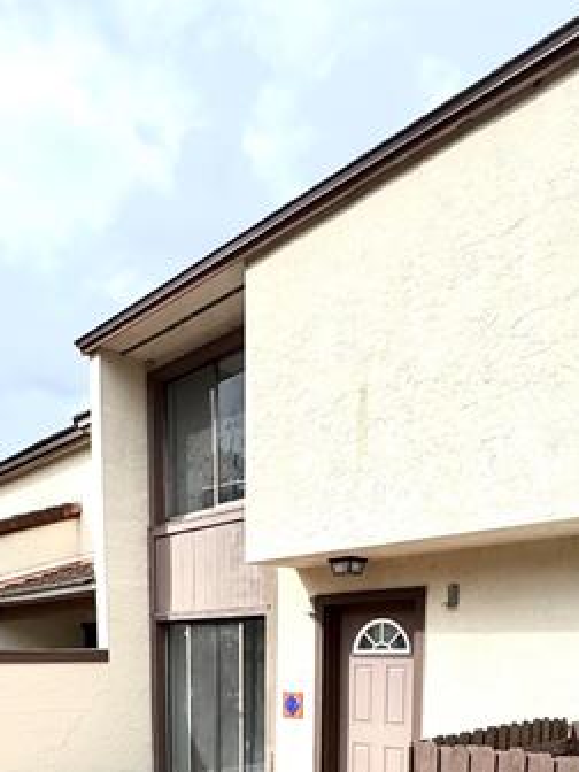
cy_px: 751
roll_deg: +0.9
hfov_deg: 44.0
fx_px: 714
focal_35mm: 32
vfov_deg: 48.1
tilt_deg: -7.8
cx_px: 239
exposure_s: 1/1672
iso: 50
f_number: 2.2
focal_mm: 2.22
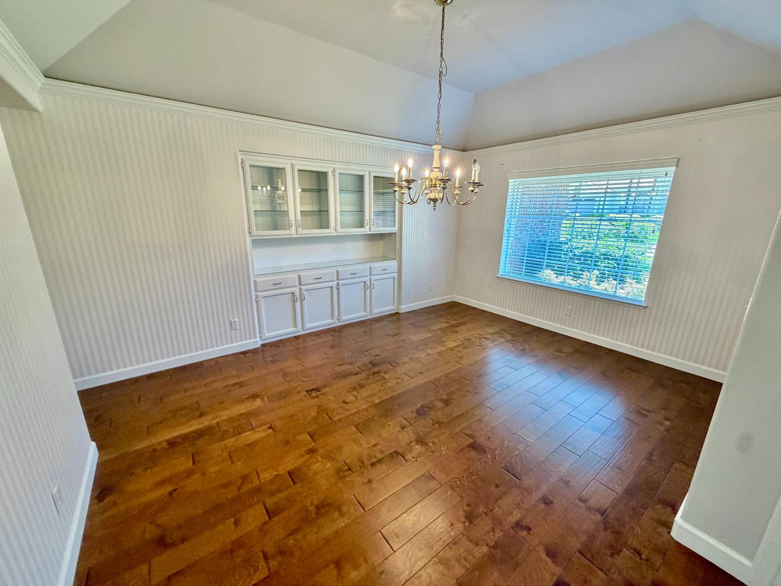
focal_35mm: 14
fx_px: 316
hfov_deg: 102.1
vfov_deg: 85.7
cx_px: 390
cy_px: 293
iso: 200
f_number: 2.2
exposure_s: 1/120
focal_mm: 2.22
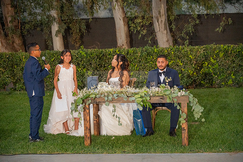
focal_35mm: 73
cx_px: 122
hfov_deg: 27.7
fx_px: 493
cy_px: 81
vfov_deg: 18.7
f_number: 4
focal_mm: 73
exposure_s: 1/200
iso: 2500
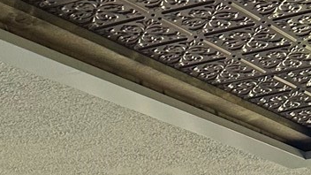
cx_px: 348
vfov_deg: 6.6
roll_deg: +3.4
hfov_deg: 13.8
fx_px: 1253
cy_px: 655
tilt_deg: -7.8
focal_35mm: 152
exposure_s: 1/121
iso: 125
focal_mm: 6.86
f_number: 1.78
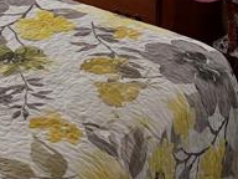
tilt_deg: -8.1
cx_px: -10
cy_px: -215
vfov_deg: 9.7
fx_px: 956
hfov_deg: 13.9
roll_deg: -1.1
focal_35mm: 139
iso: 100
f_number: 1.6
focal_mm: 5.96
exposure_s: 1/122
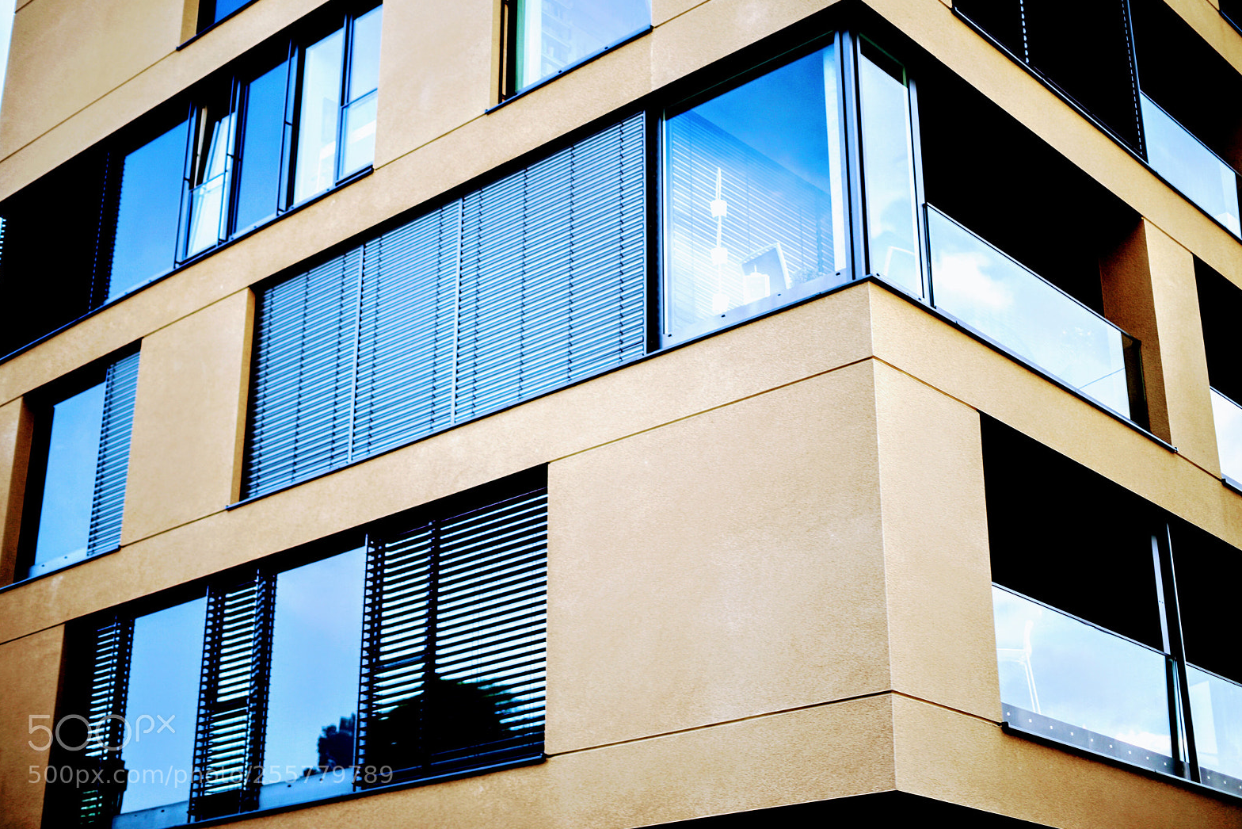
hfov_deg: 38.9
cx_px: 612
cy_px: 414
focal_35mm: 51
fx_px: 1760
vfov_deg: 26.5
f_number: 1.8
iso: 100
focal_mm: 50
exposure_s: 1/500
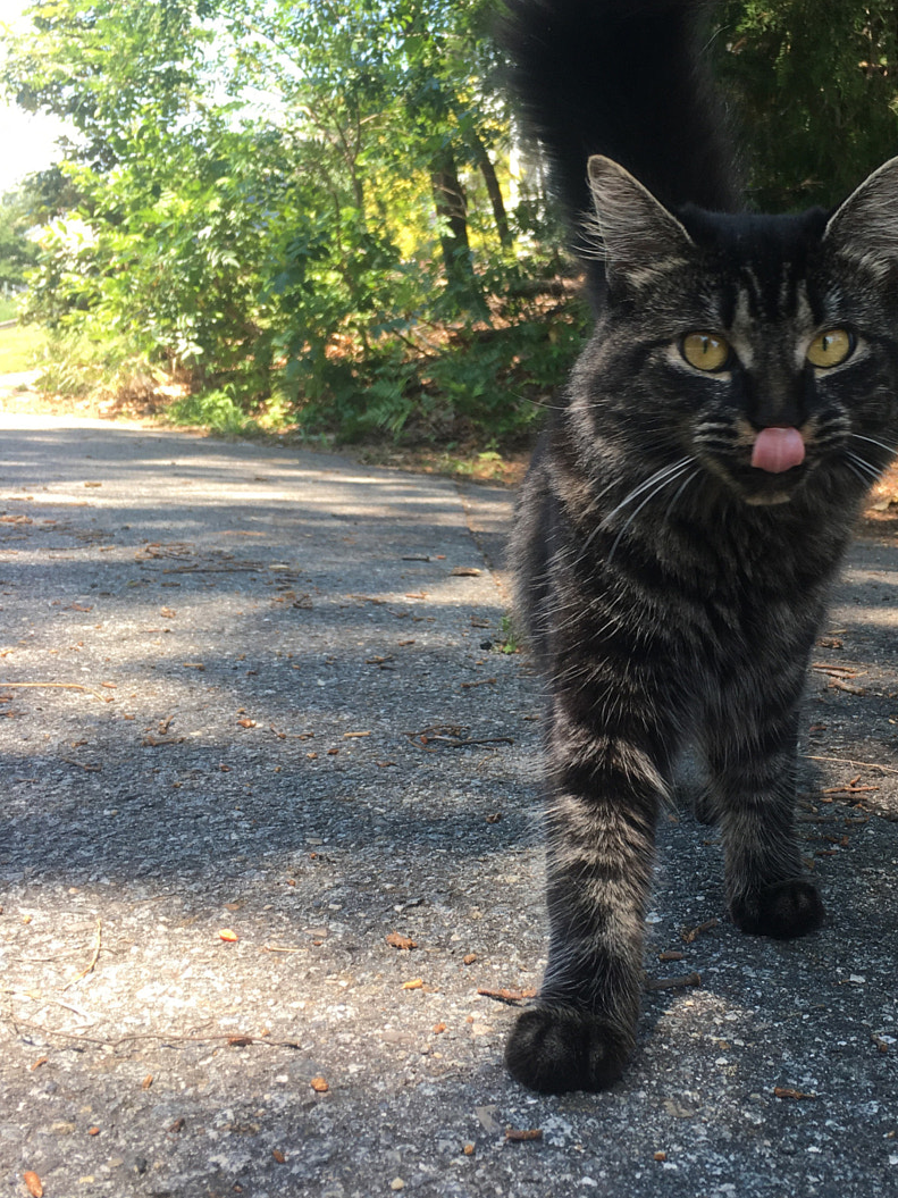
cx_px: 680
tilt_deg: -6.6
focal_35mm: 44
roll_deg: -1.3
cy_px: 588
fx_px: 1522
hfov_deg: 32.2
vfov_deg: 42.9
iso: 25
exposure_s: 1/183
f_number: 2.2
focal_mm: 4.15
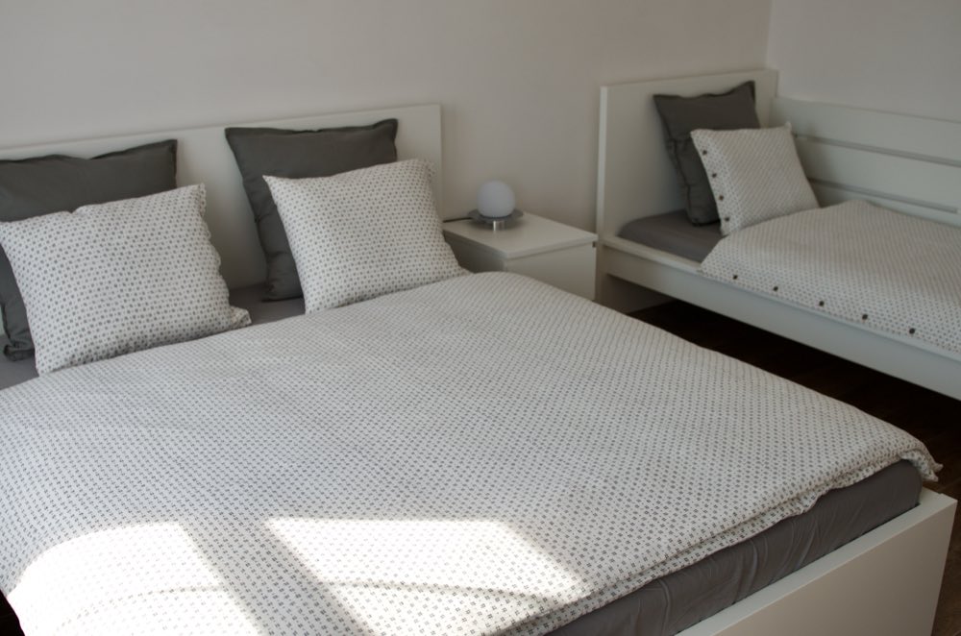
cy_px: 318
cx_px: 480
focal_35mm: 36
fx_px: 959
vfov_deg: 36.7
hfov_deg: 53.2
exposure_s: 1/500
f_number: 2.8
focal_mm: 24
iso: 140
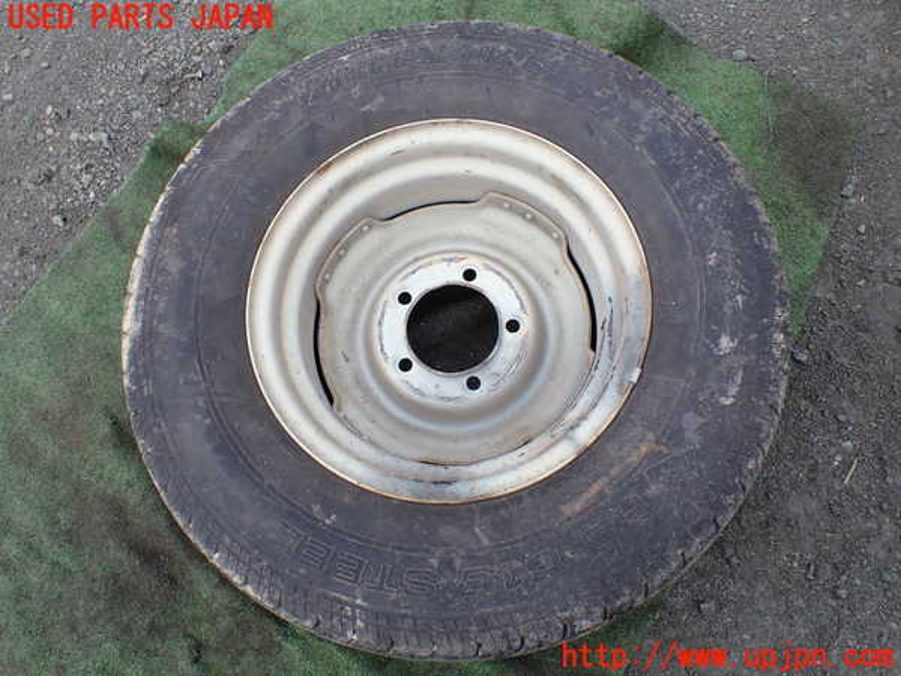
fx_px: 781
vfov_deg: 46.8
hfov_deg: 60.0
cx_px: 450
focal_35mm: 30
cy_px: 338
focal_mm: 5.4
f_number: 3.2
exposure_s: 1/200
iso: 100
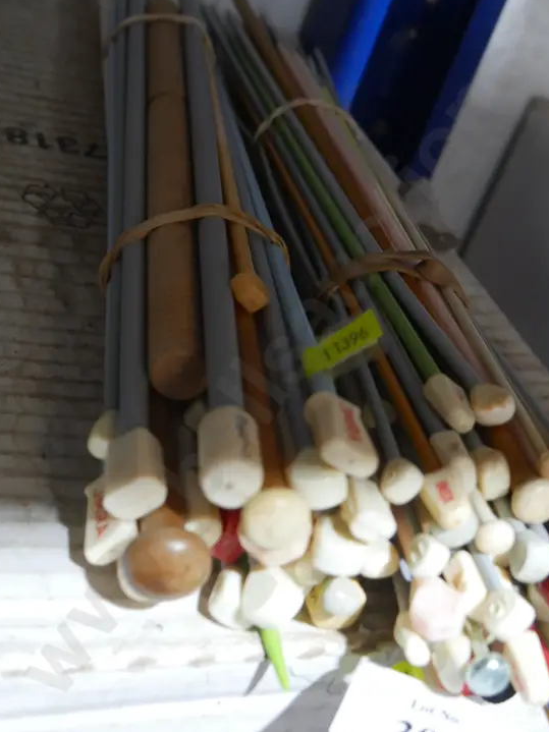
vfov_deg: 33.6
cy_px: 273
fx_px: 1206
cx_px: 351
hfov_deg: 25.6
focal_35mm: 57
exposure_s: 1/60
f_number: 4.5
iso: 1250
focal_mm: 20
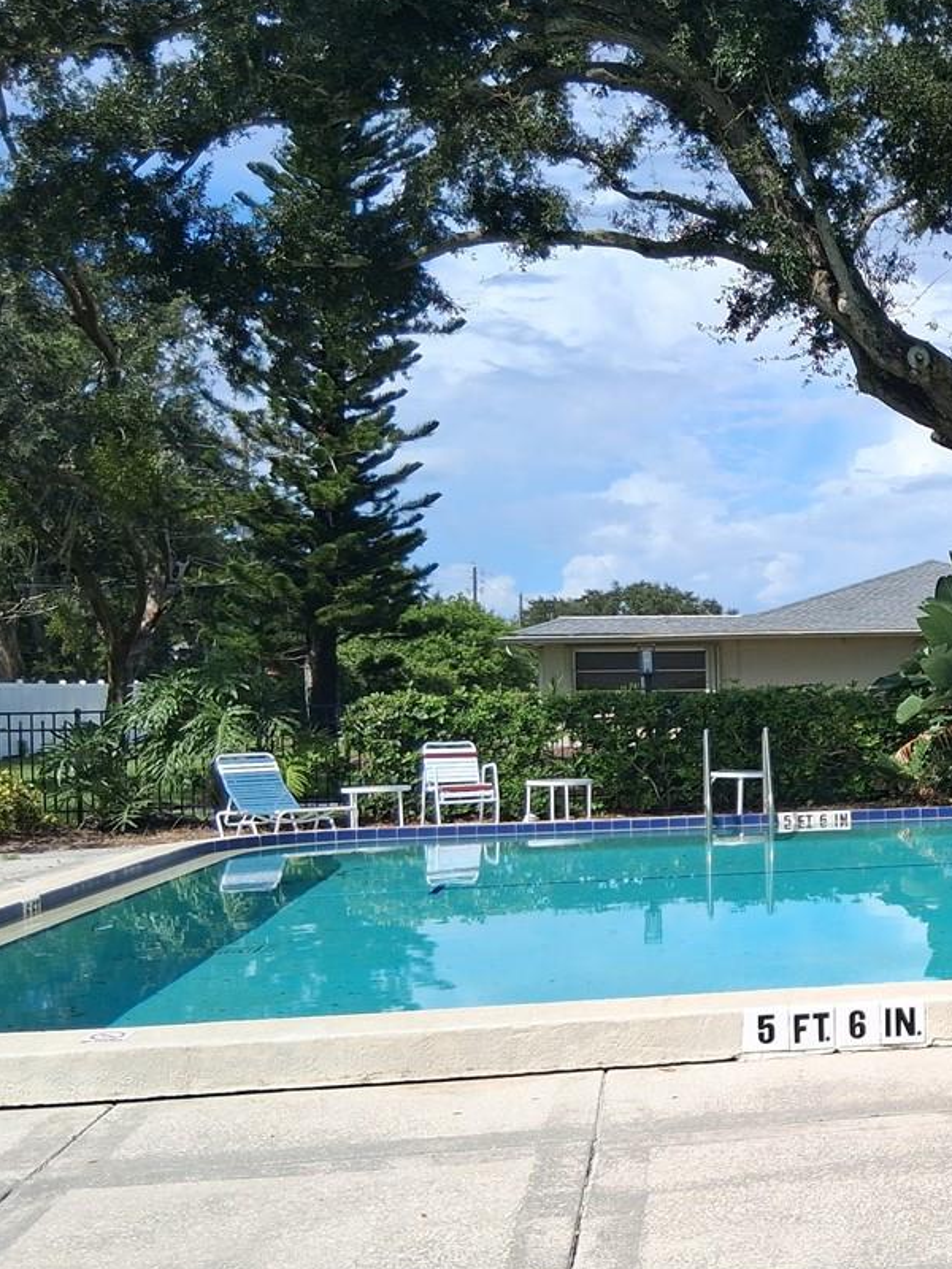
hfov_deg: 25.5
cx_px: 1112
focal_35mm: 52
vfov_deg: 36.8
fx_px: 1907
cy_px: 715
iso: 25
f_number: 1.8
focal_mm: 3.98
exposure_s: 1/776
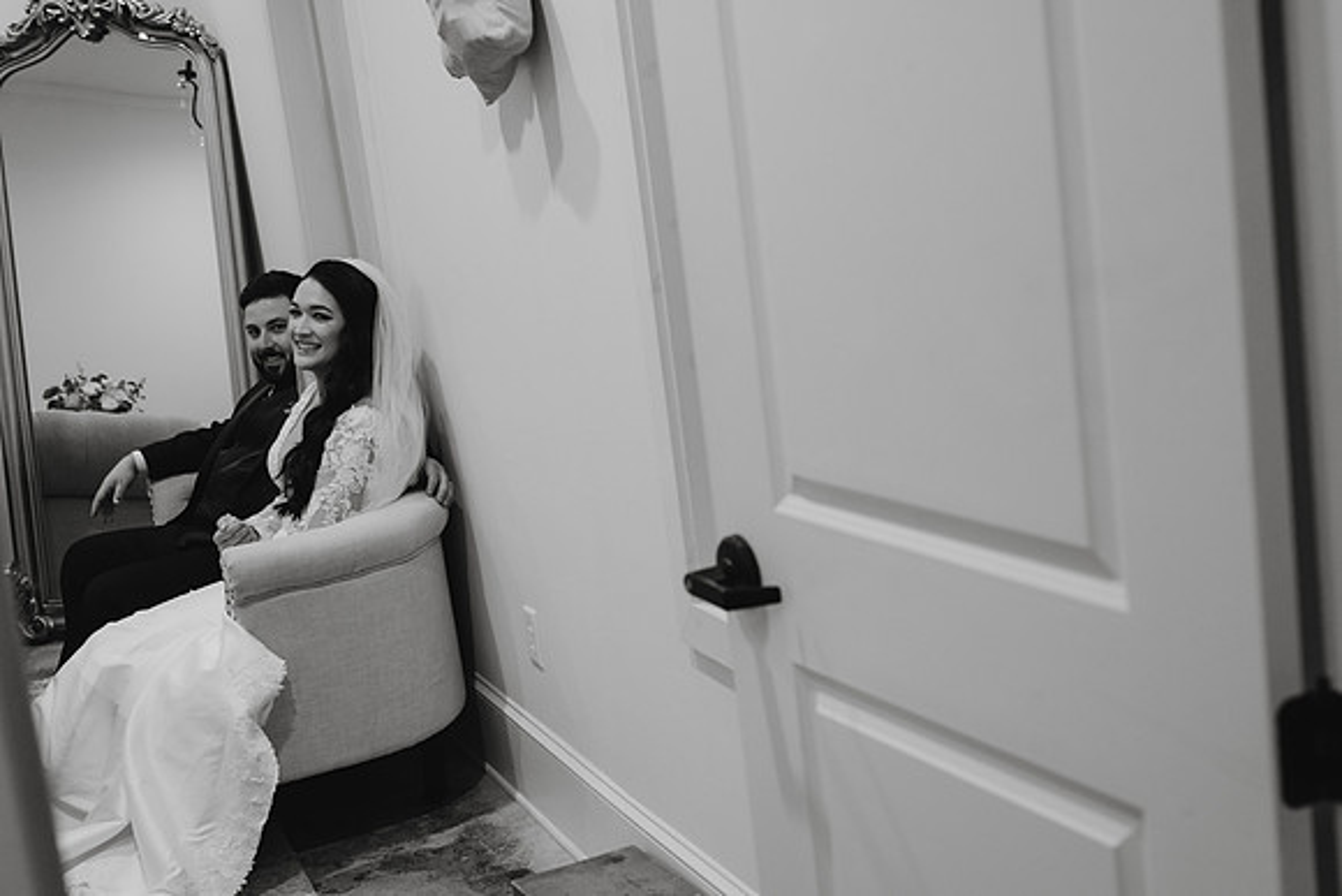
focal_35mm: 50
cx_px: 671
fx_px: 1864
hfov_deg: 39.6
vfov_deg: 27.0
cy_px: 448
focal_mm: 50
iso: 800
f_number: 4
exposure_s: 1/125
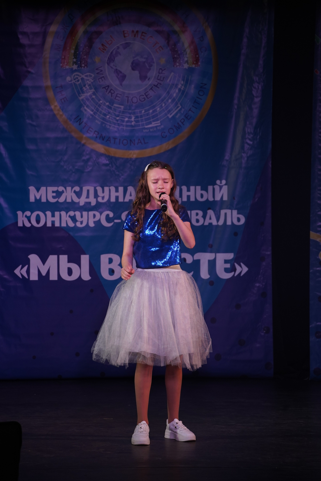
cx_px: 160
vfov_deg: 11.7
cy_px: 240
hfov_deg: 7.8
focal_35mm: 175
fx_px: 2340
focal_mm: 175
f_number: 5.6
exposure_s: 1/250
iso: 1600
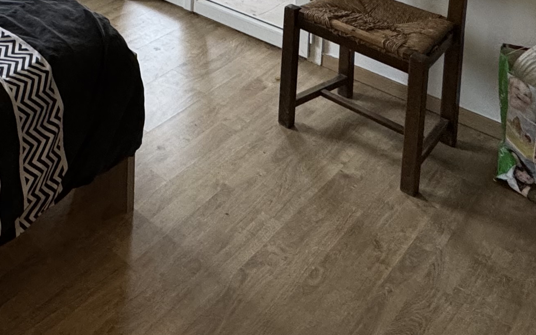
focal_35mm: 46
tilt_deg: -5.2
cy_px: -231
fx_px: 672
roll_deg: +0.6
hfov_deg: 38.1
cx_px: -15
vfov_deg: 21.1
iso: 320
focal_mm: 2.22
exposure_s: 1/99
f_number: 2.2
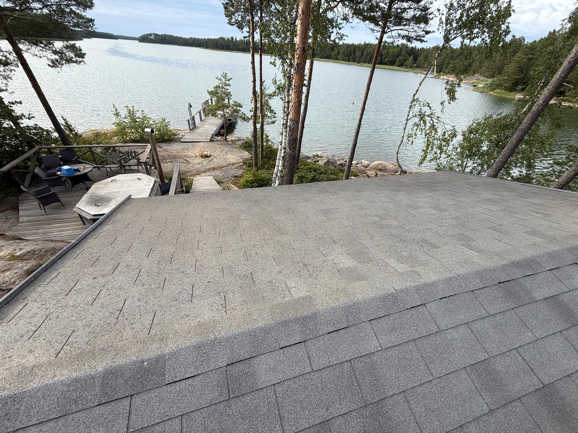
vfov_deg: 85.7
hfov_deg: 102.1
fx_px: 234
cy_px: 216
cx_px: 289
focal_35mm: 14
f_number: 2.2
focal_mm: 2.22
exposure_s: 1/329
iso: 50
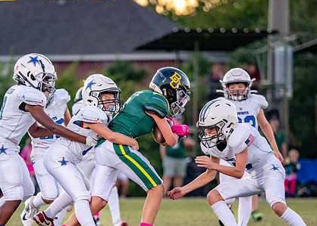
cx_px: 92
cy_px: 170
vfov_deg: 5.3
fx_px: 2468
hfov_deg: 7.3
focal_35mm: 274
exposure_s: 1/1600
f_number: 2.8
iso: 4000
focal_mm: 160
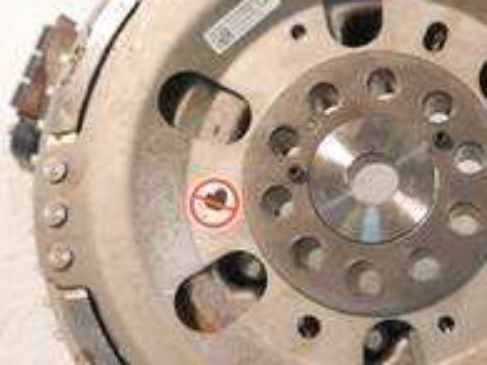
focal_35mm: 74
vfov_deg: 19.9
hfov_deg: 26.2
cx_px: 312
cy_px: 175
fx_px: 1040
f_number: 3.6
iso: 640
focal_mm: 15
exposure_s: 1/60
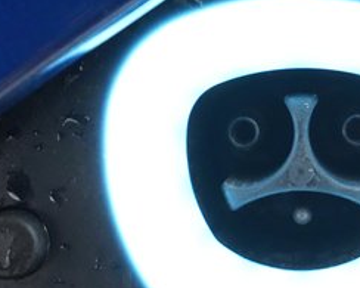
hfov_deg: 26.8
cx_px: 308
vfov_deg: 22.1
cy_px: 161
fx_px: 735
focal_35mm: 69
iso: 12800
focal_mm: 28
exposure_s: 1/100
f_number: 5.6
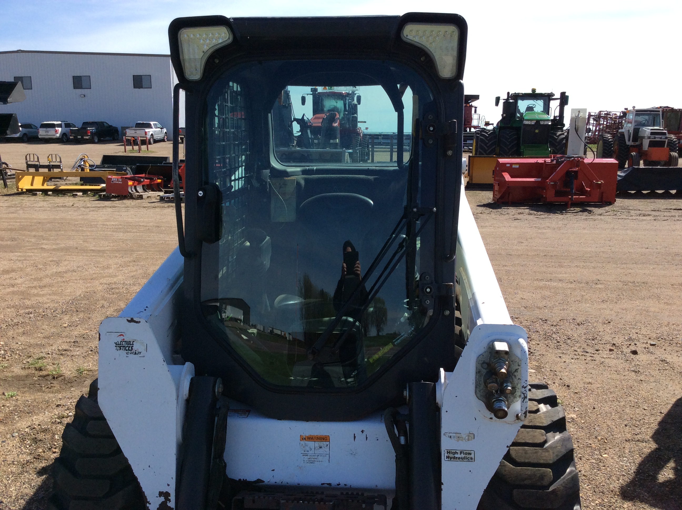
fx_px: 630
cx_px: 341
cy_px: 255
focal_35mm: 32
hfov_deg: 56.9
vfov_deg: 44.1
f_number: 2.4
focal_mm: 3.3
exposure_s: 1/1330
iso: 32
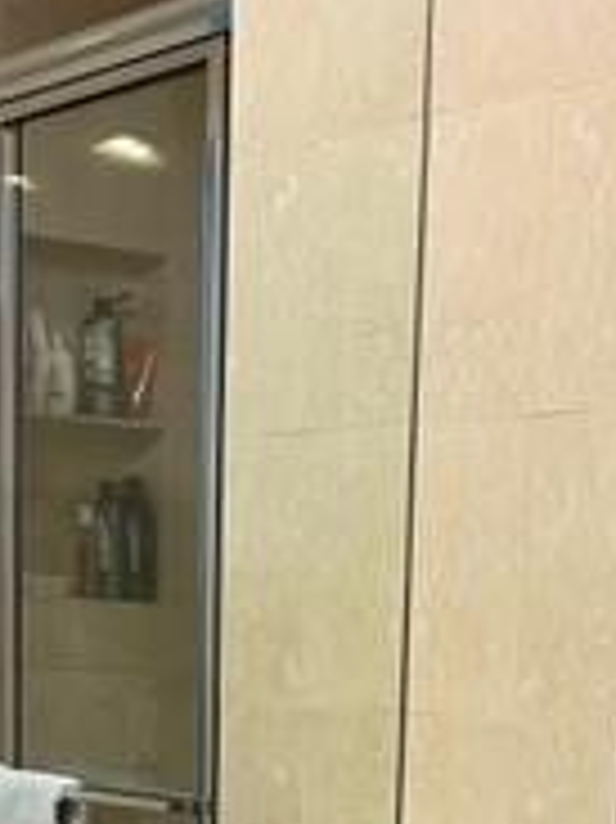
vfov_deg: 20.0
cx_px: 337
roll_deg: -2.3
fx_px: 2162
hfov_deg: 16.2
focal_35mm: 91
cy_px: 1040
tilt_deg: -11.2
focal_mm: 5.7
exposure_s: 1/60
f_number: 1.5
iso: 160
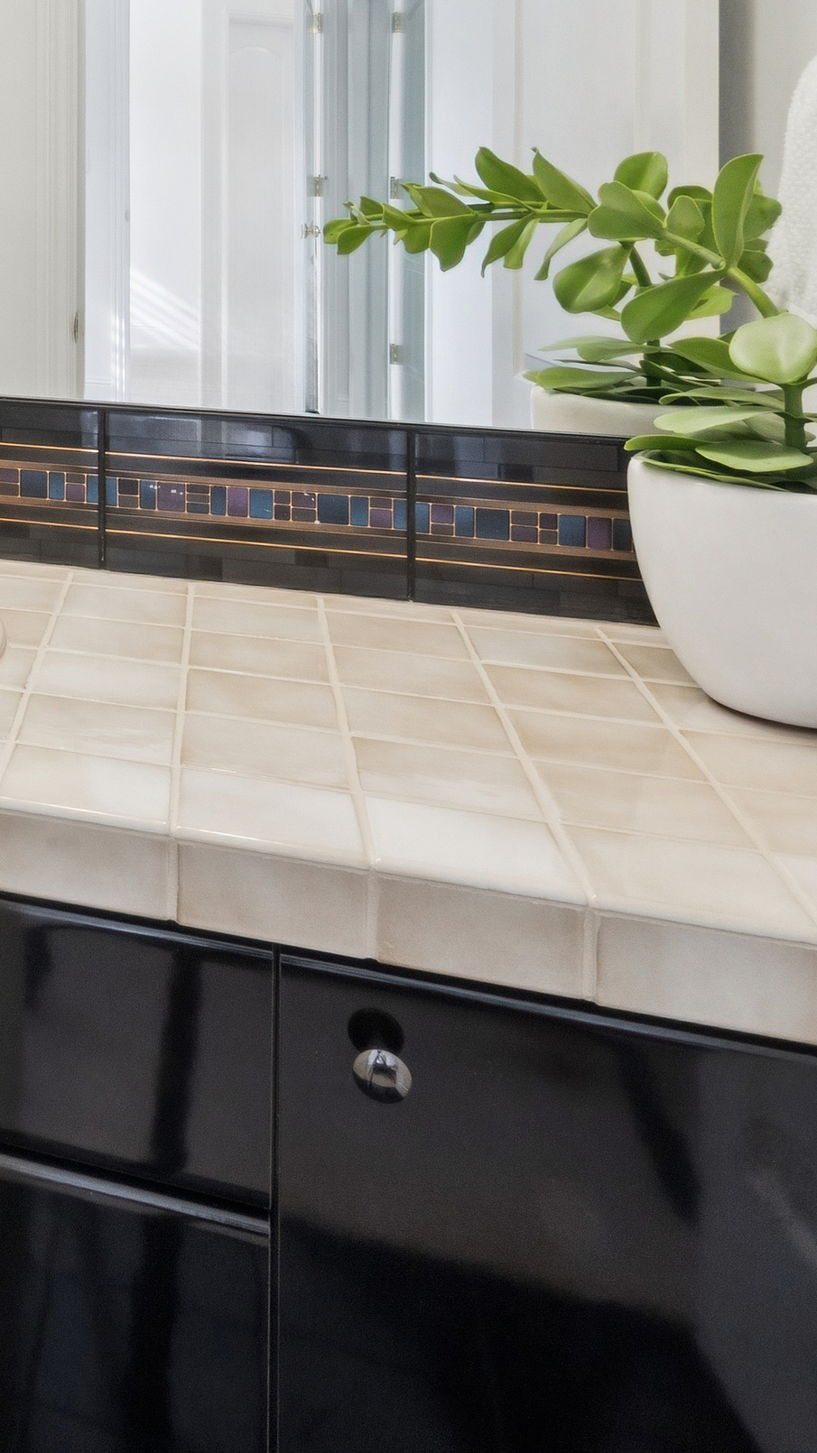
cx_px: -479
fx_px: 1580
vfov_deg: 44.9
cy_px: 145
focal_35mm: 41
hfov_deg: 22.5
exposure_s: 1/4
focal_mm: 14
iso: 400
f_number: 22
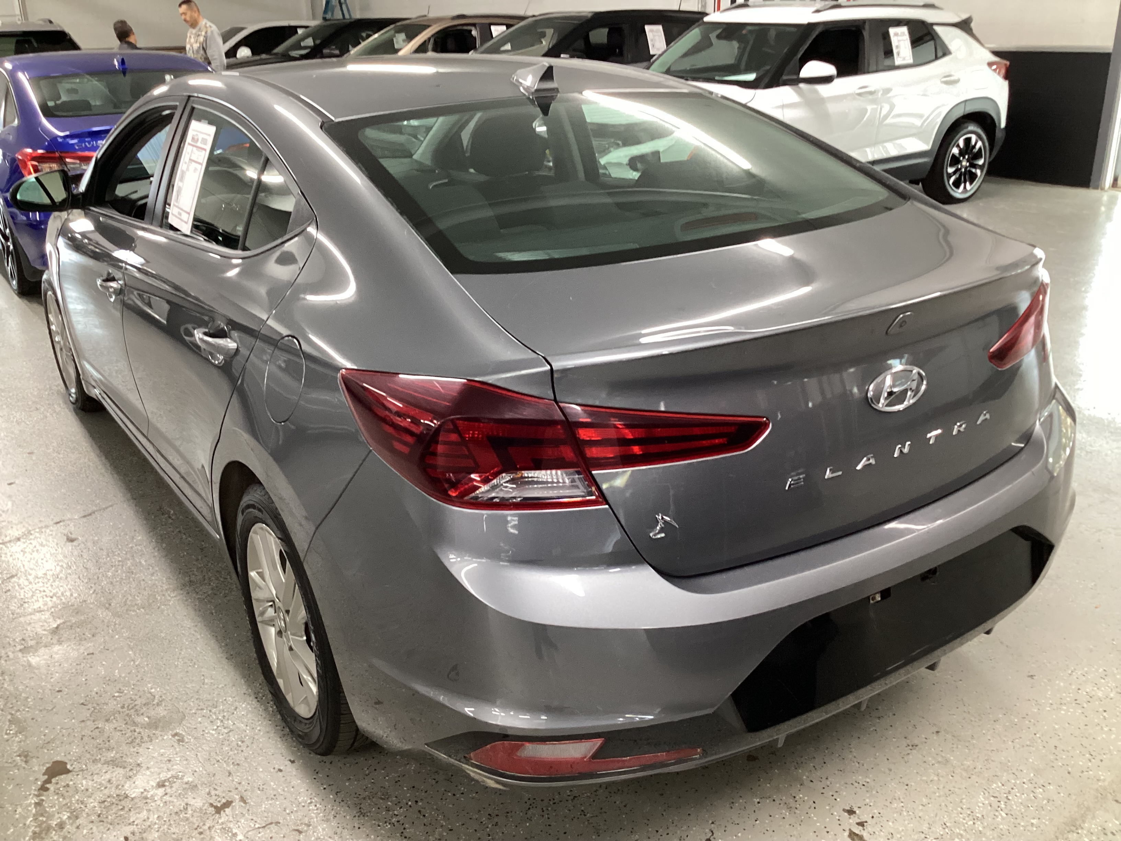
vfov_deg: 45.4
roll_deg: +0.5
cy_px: 420
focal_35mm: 31
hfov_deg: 58.4
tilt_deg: -22.9
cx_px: 560
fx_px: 1004
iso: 250
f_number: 2.4
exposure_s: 1/33
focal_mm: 3.3
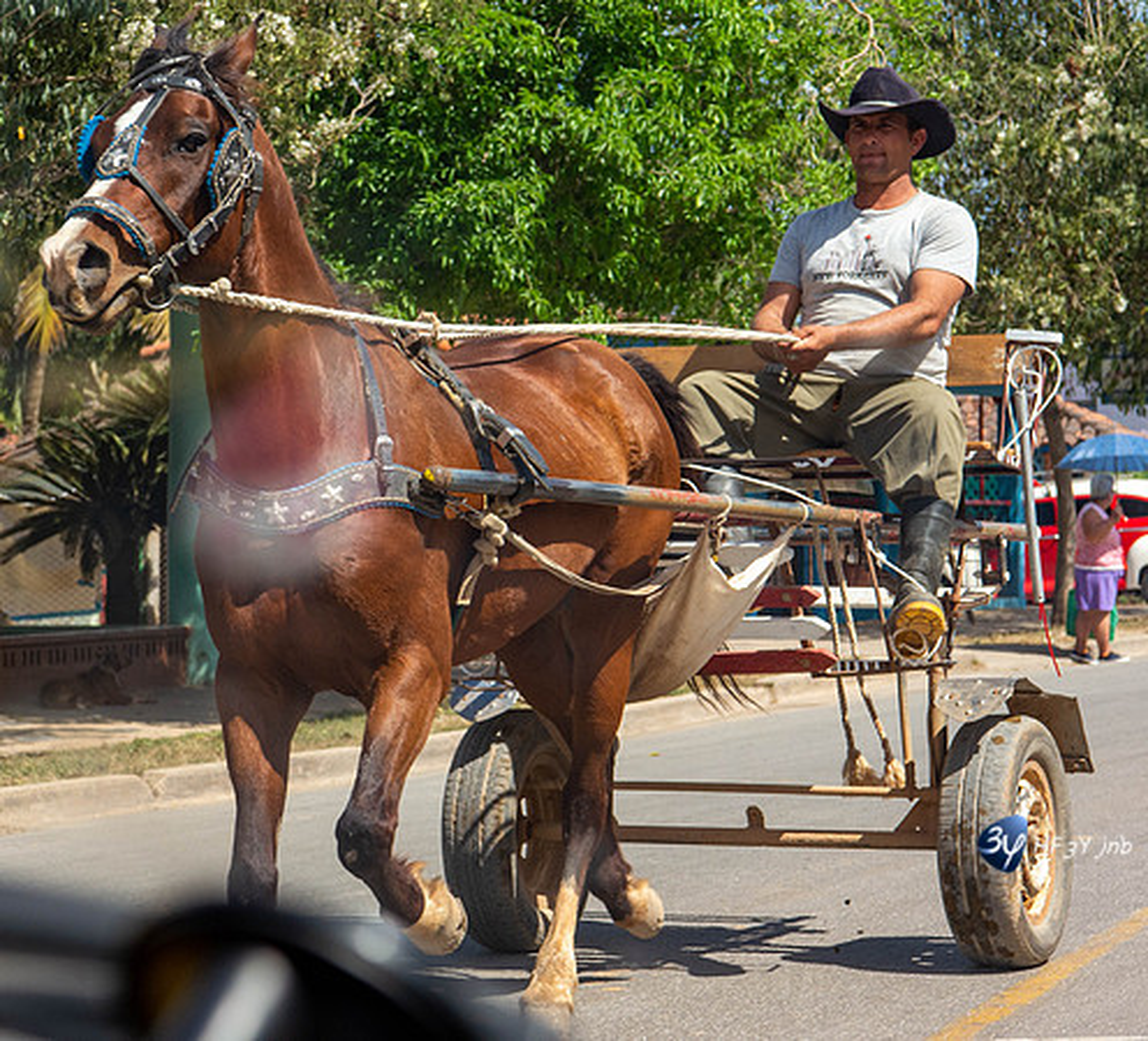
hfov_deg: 18.8
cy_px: 472
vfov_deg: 17.0
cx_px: 583
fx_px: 3474
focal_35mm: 97
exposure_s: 1/2000
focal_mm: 70
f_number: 9
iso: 1100
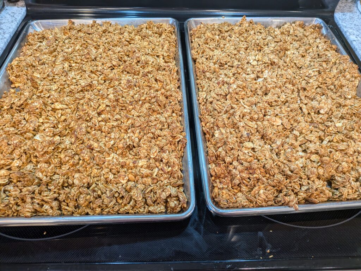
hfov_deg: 71.6
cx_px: 180
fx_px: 250
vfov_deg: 56.8
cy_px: 136
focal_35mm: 24
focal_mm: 4.53
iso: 30
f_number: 1.7
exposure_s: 1/150
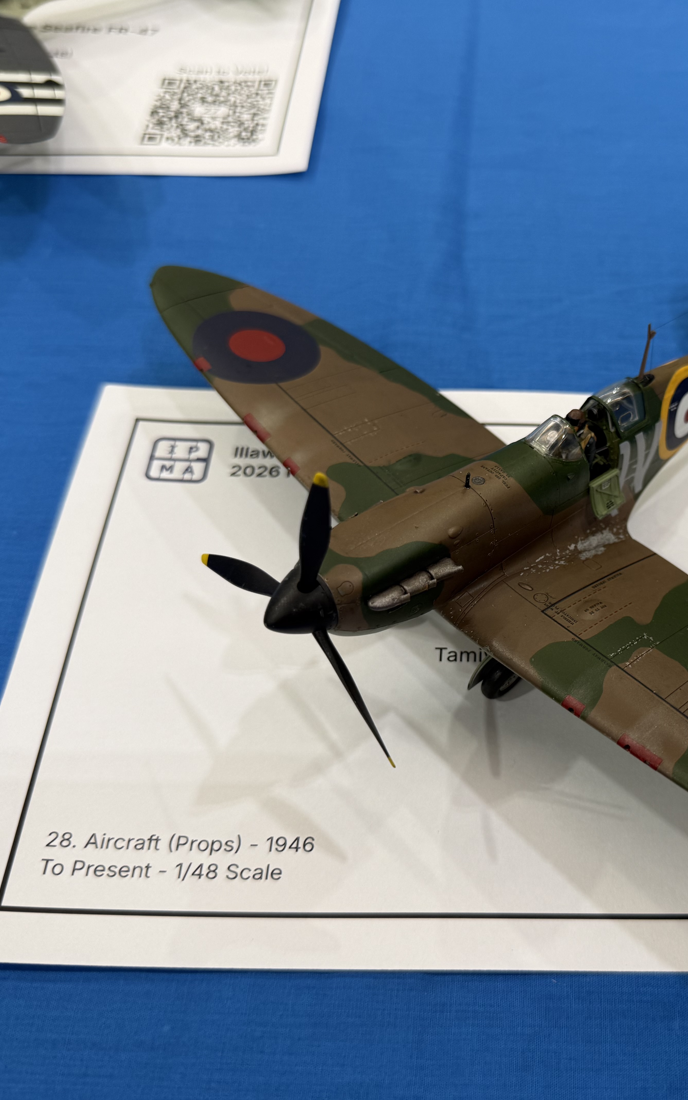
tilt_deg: -52.6
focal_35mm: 34
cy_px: 549
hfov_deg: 36.1
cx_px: 546
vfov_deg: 56.7
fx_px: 1020
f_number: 1.78
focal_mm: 6.76
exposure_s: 1/100
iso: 80
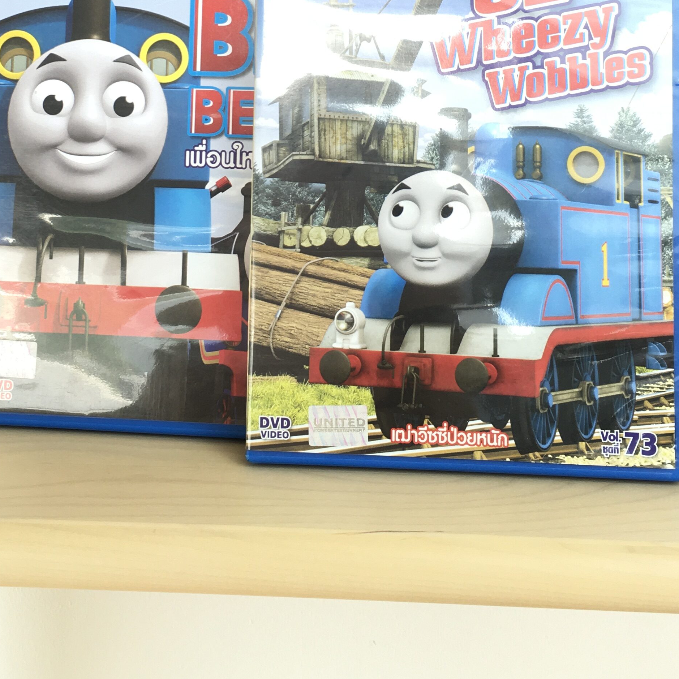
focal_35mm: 55
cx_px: 293
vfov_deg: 29.5
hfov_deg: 31.0
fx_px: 1221
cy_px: 44
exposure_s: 1/50
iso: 25
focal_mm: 4.15
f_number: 2.2
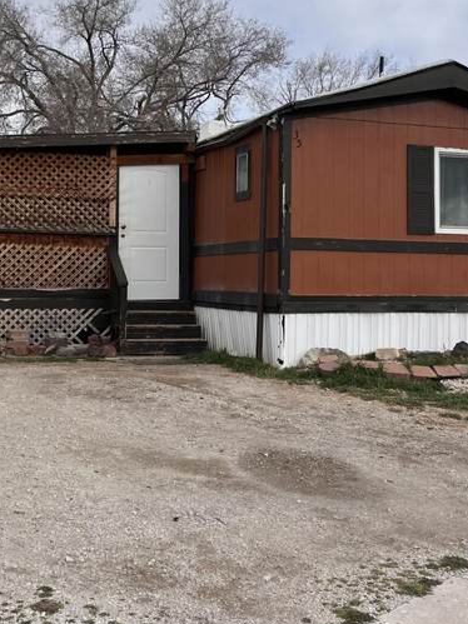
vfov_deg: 37.9
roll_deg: -0.2
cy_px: 218
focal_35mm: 50
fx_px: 902
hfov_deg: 29.1
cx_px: 247
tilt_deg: +5.0
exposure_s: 1/2463
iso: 50
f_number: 1.6
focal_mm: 5.1
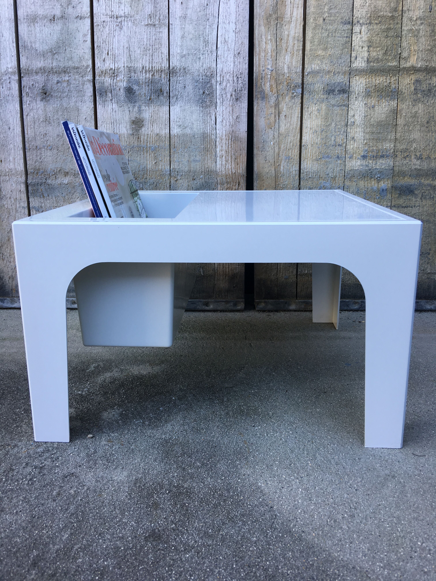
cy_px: 290
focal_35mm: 29
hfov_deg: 48.2
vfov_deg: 61.7
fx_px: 487
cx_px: 218
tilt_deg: -14.9
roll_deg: -0.3
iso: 32
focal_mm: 4.15
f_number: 2.2
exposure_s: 1/100
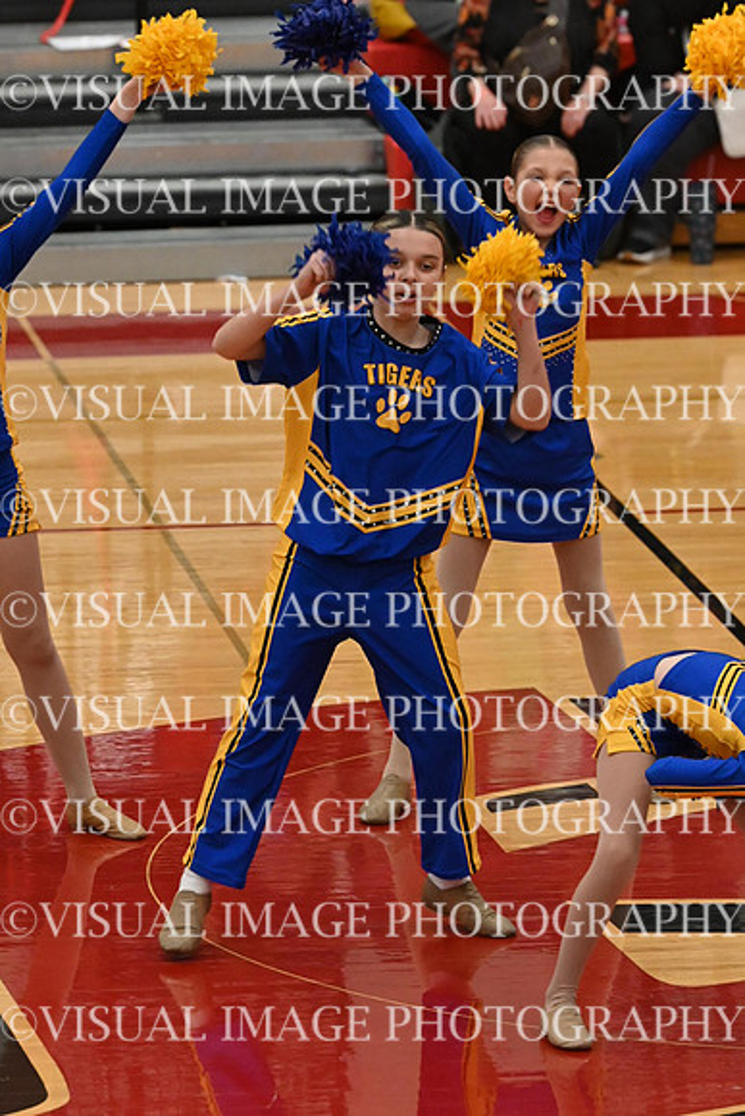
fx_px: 8127
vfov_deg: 7.9
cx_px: 372
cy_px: 558
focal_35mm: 262
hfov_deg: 5.2
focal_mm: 175
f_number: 4
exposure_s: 1/400
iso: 6400
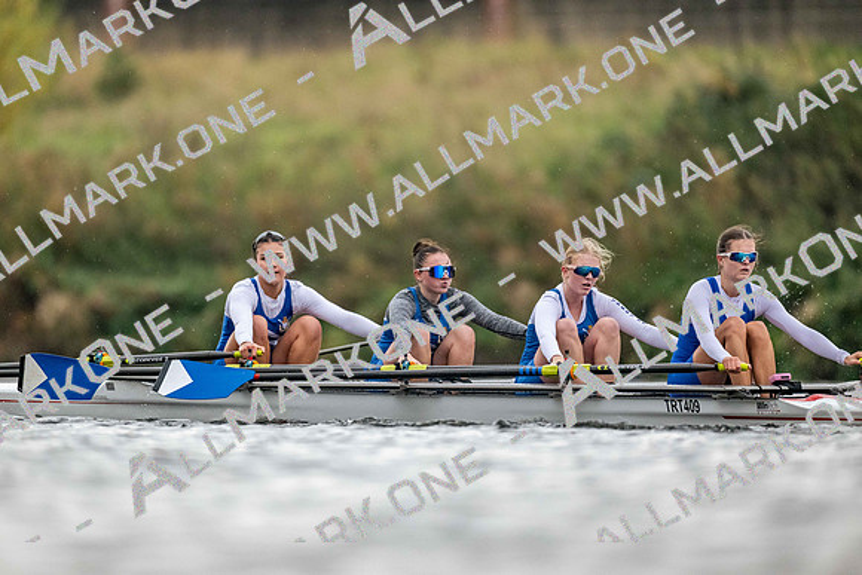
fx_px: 14369
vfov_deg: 2.3
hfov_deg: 3.4
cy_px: 288
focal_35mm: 600
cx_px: 431
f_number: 4
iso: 4500
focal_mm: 600
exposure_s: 1/2500
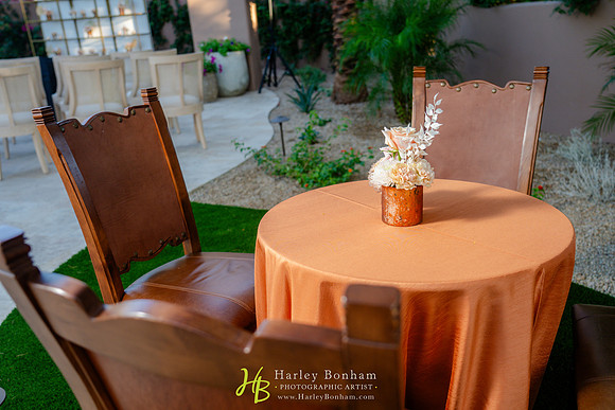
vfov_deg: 37.9
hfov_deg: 54.4
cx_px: 308
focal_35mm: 35
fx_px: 598
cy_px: 205
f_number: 4
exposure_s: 1/250
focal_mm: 35
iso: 320
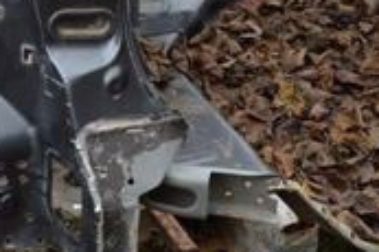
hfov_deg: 18.4
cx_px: 129
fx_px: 1167
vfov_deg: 11.4
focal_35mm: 111
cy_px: -198
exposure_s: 1/125
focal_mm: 20
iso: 400
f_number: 5.6
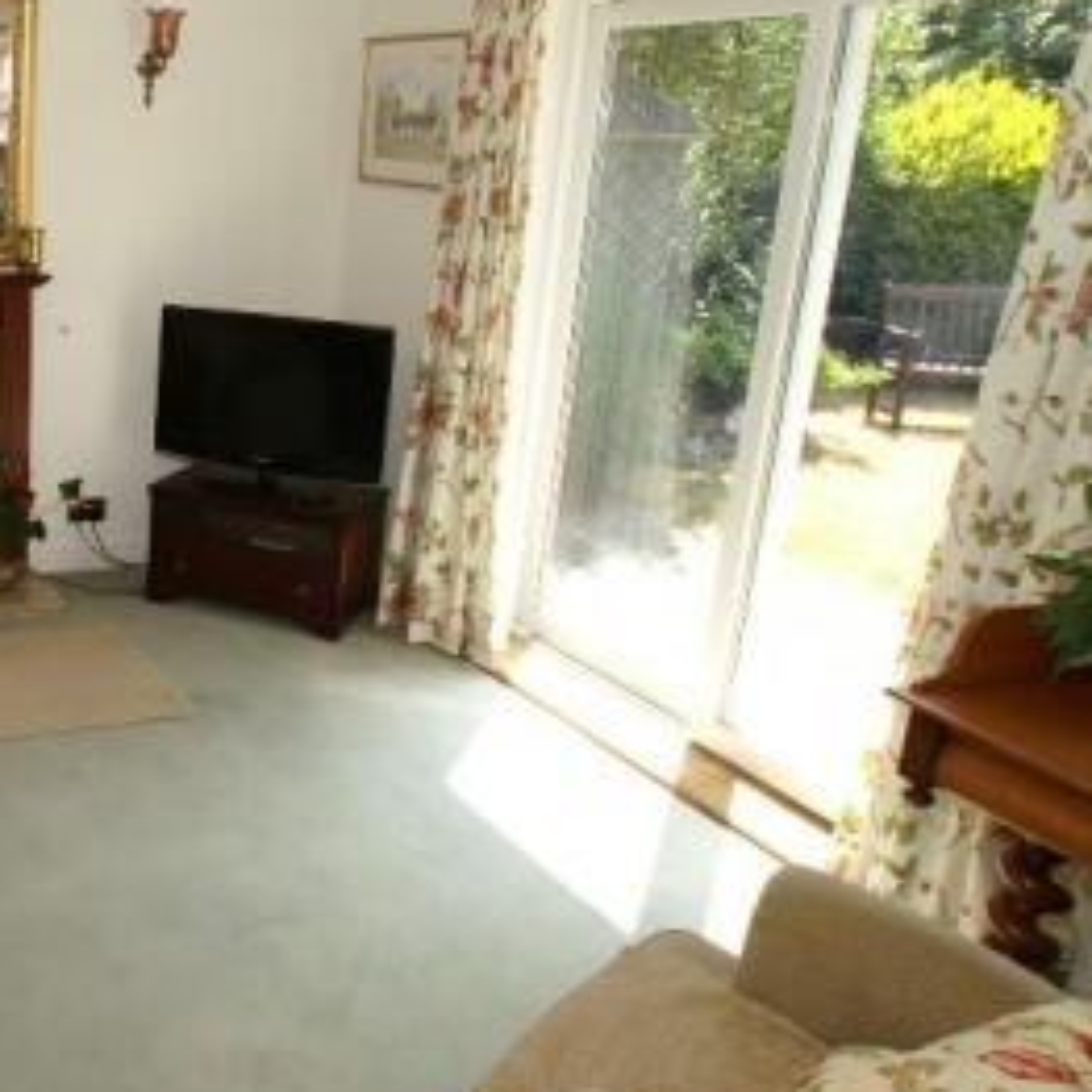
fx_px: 1251
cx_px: 58
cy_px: 458
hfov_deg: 42.2
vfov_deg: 47.0
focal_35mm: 35
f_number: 6.3
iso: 100
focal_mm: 11
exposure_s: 1/80
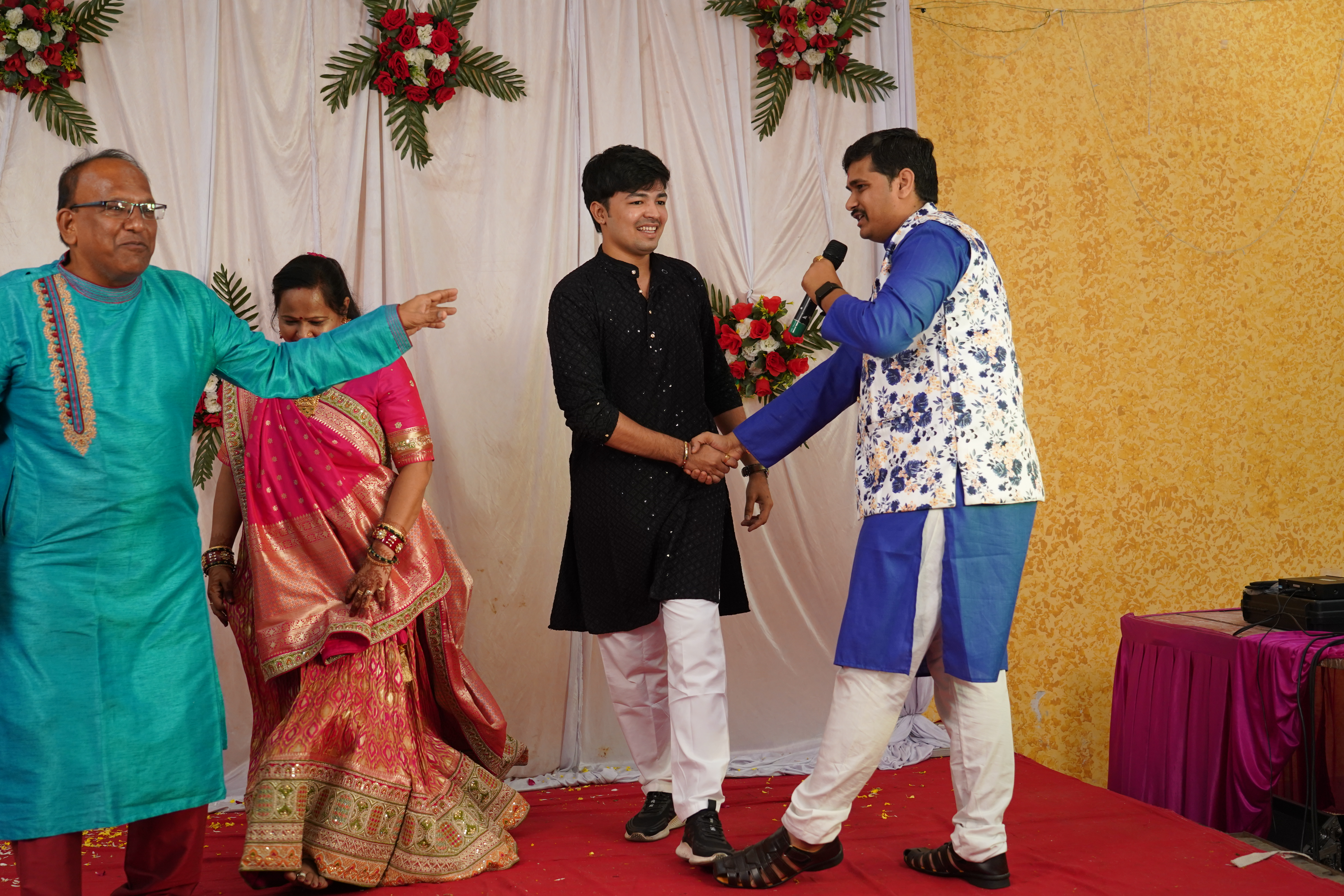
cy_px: 448
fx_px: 1680
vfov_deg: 29.9
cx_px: 672
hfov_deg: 43.6
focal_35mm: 45
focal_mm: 45
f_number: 4
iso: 1600
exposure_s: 1/320
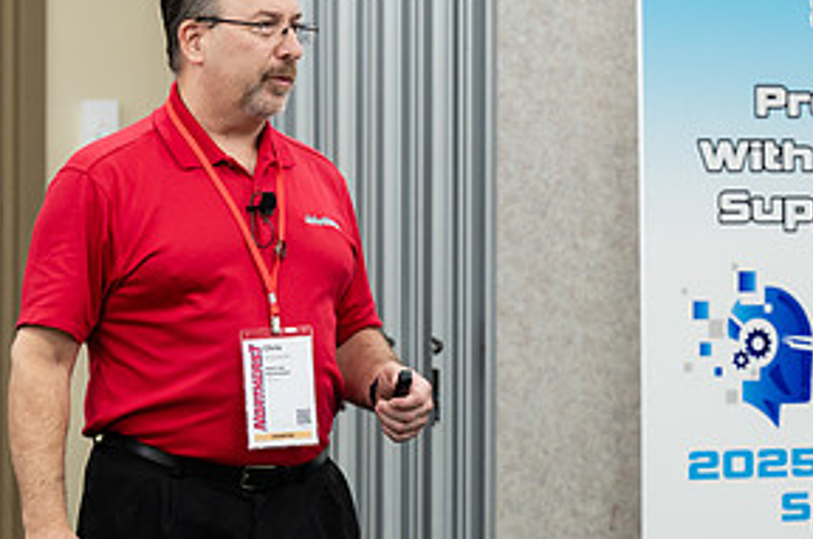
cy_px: 229
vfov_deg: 5.9
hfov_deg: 8.8
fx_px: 5276
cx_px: 416
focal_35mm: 234
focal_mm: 110
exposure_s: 1/200
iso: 1000
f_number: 3.2
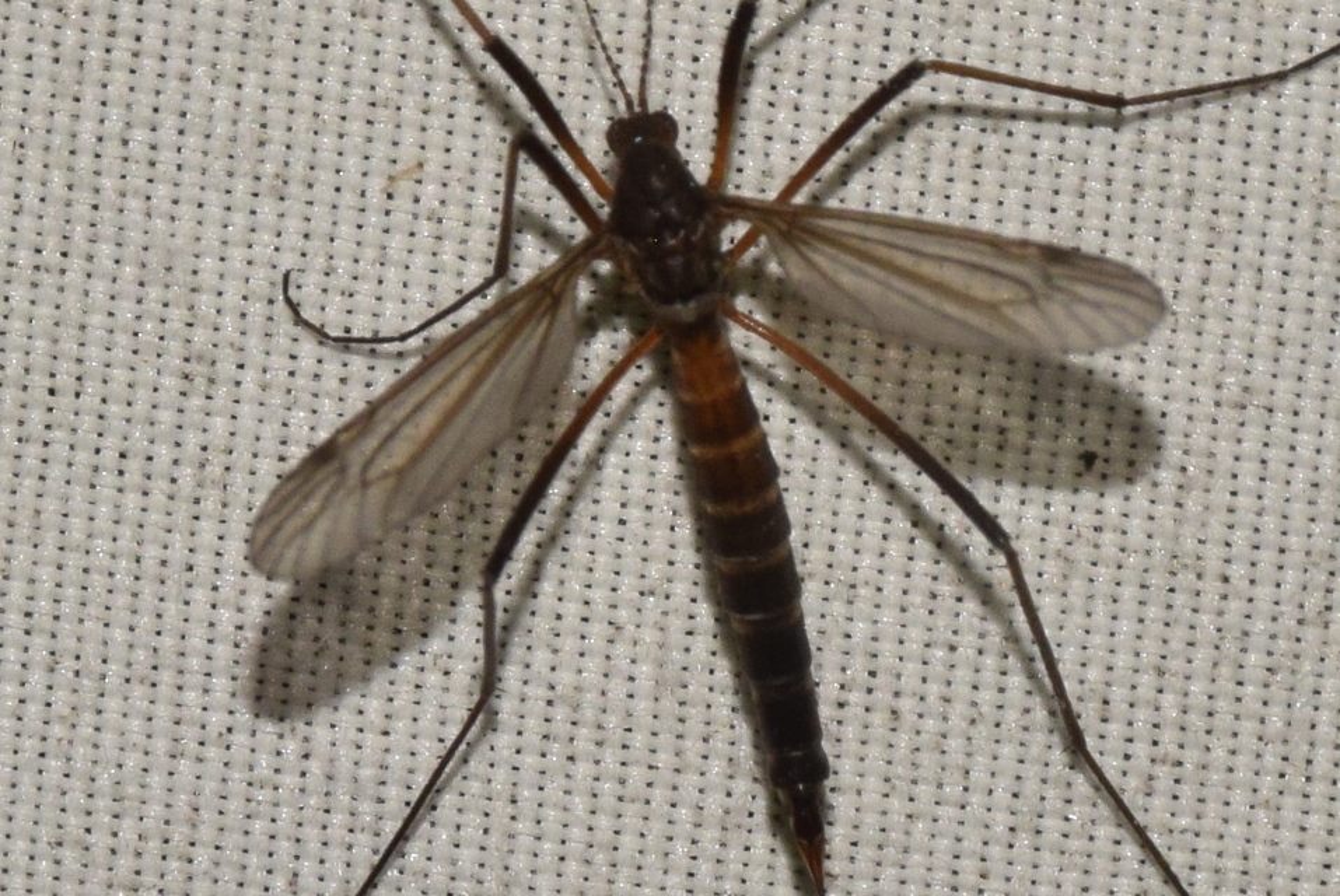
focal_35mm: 210
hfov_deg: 9.8
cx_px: 670
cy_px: 448
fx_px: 7824
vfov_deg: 6.6
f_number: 14
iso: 500
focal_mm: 140
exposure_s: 1/160
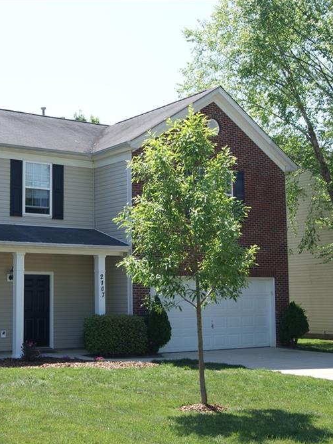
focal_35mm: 53
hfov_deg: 27.3
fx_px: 680
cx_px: 100
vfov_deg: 36.2
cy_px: 226
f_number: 9
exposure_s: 1/100
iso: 100
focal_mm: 24
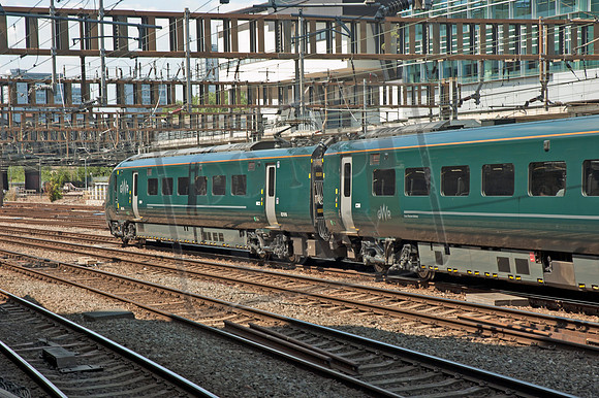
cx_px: 300
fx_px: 1372
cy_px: 199
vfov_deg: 16.5
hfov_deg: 24.6
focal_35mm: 82
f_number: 7.1
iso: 200
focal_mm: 55
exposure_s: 1/200
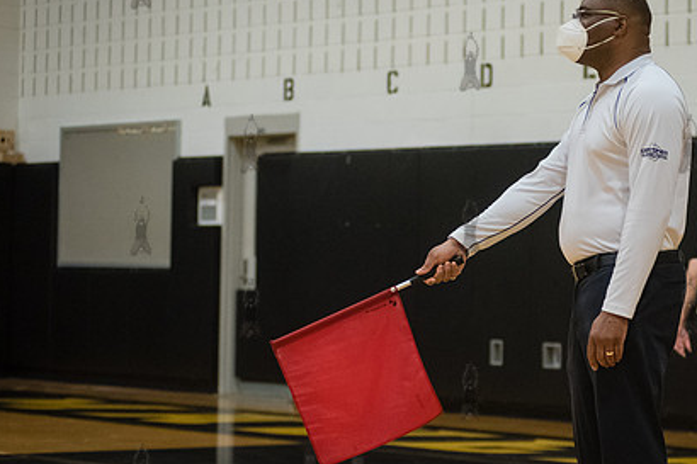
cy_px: 245
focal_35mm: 124
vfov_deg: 11.0
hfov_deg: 16.4
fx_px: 2400
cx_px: 515
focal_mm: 80
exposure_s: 1/400
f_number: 3.2
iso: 5000
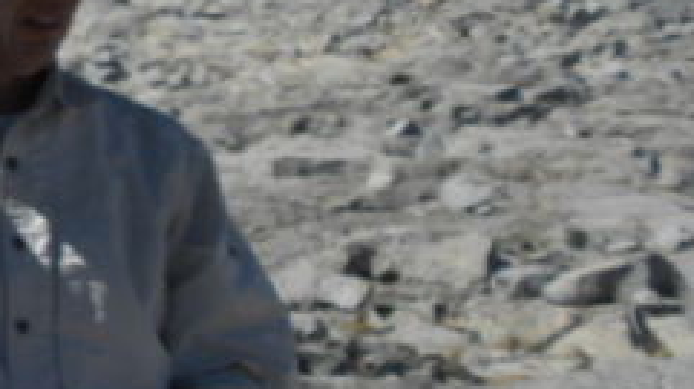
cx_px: -305
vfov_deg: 9.0
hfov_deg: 15.0
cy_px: 92
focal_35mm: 134
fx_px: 2463
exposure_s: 1/152
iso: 64
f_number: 10
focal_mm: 6.6
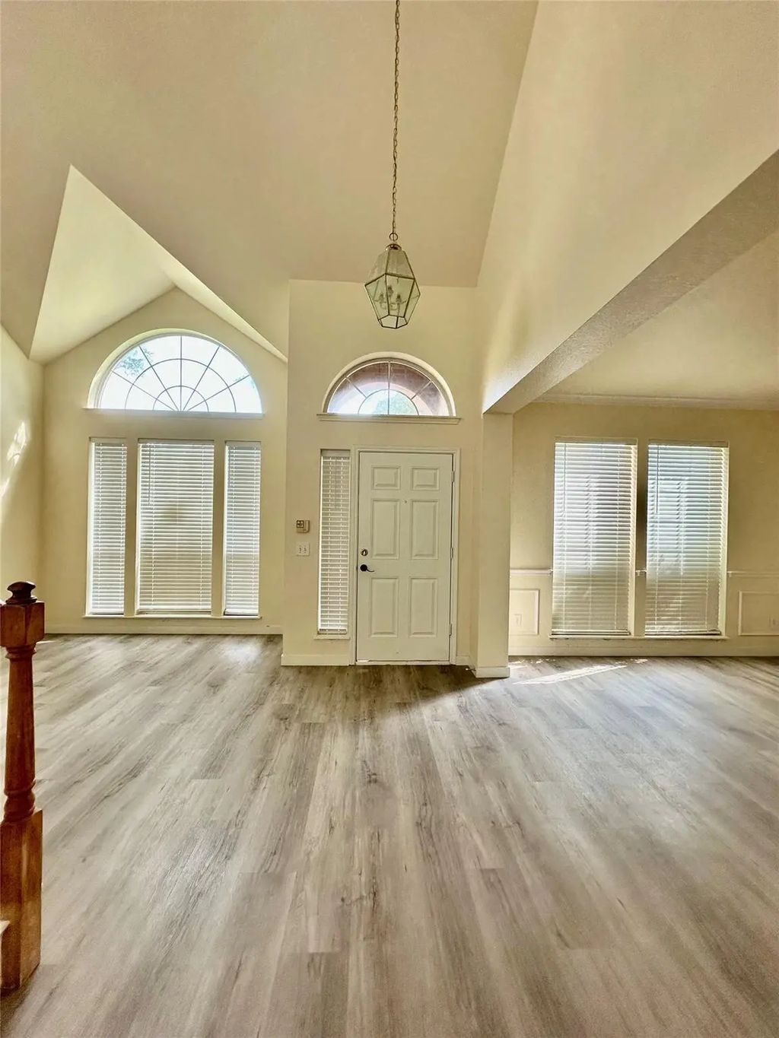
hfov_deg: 85.7
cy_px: 519
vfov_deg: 102.1
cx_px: 390
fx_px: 420
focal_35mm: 14
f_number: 2.2
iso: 160
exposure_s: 1/120
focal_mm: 2.22
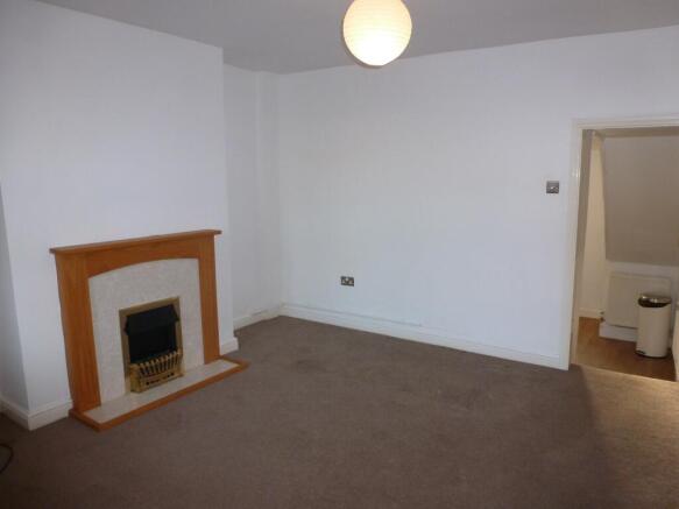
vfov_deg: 56.8
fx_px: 471
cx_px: 340
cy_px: 254
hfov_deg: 71.6
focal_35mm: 24
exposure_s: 1/60
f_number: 3.3
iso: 200
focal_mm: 4.3
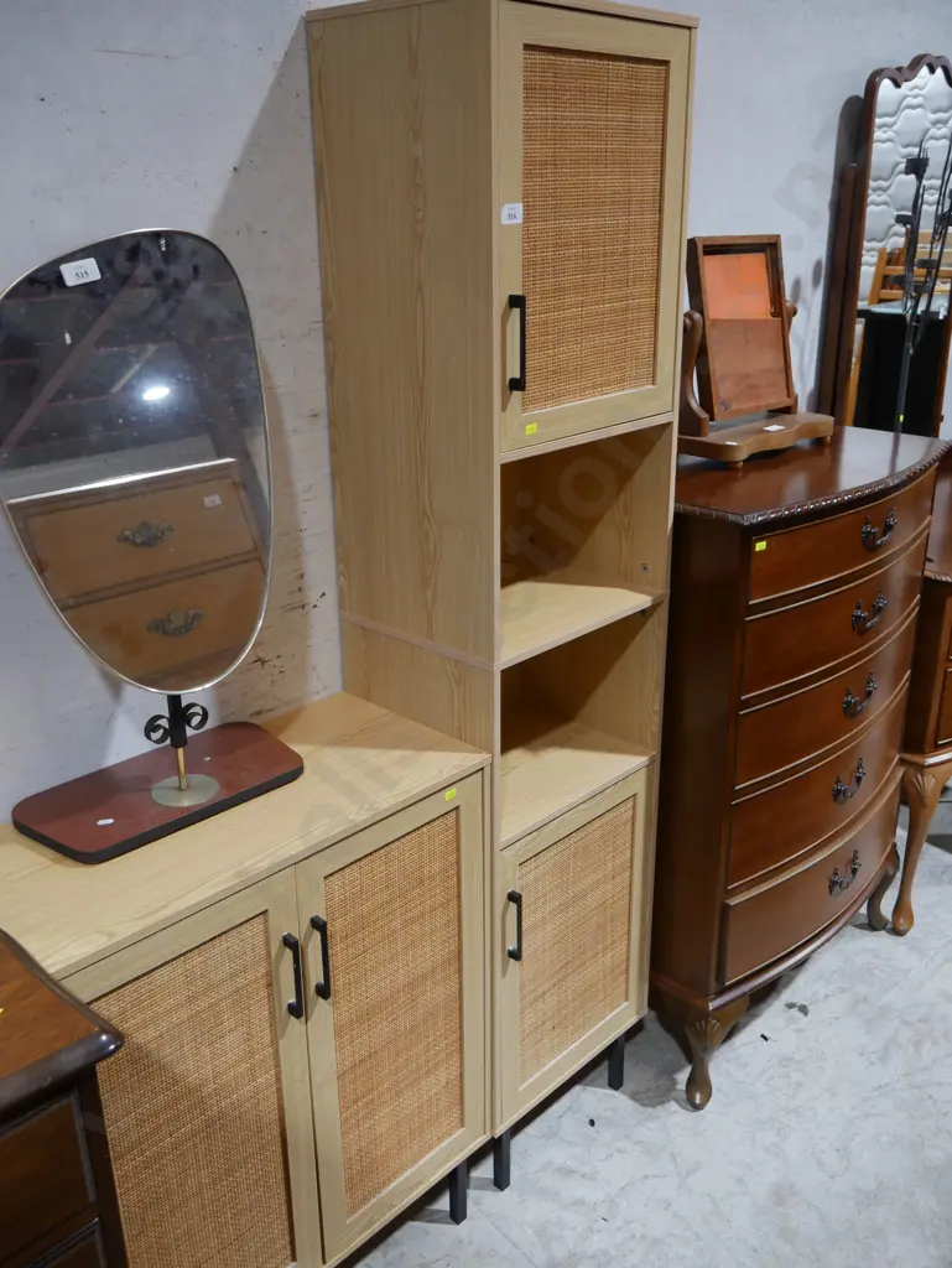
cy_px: 634
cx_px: 476
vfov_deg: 59.9
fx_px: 1099
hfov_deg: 46.8
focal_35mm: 30
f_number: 3.6
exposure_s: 1/60
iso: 400
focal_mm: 15
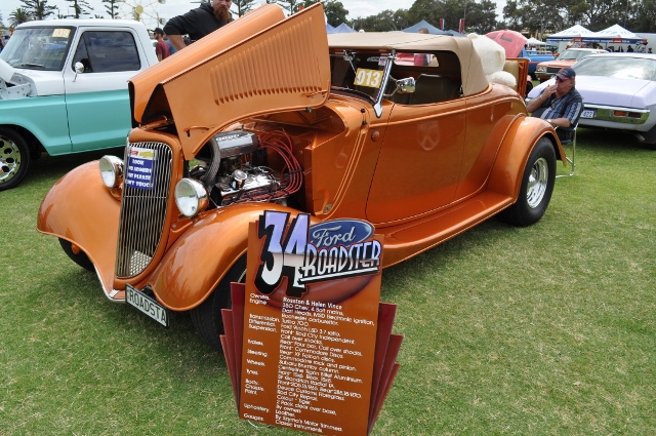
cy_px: 218
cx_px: 328
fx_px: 546
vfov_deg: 43.5
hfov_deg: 62.0
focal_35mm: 30
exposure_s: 1/500
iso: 500
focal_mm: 20
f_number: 11
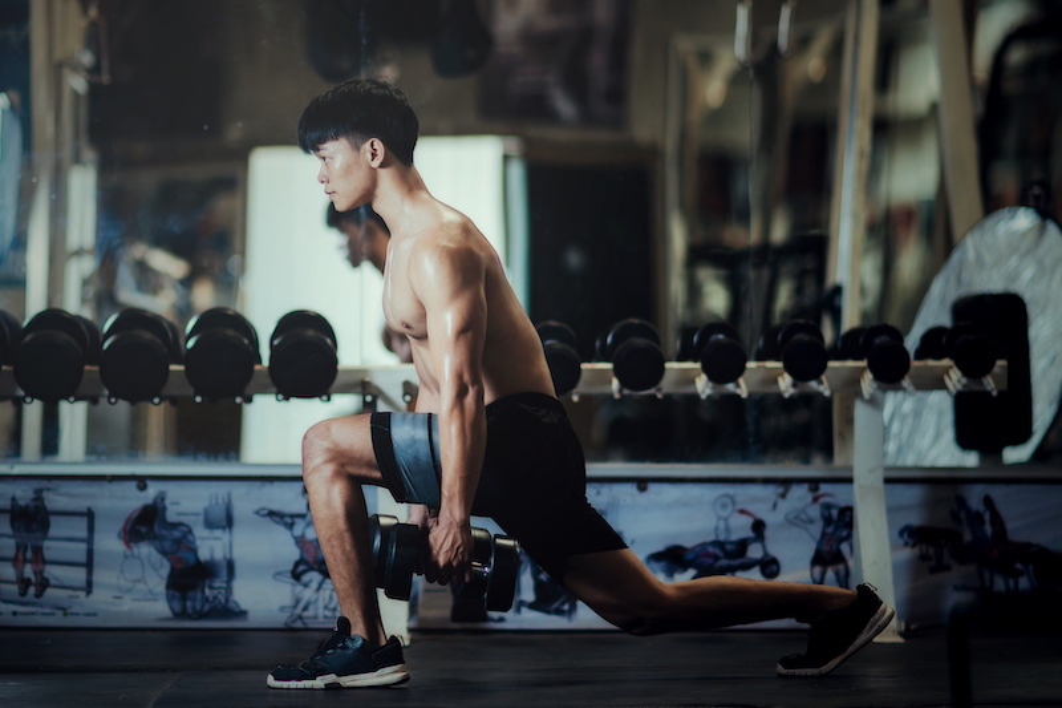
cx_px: 531
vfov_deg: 10.2
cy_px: 354
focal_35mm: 135
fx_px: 3981
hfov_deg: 15.2
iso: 200
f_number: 2.2
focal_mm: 135
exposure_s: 1/160
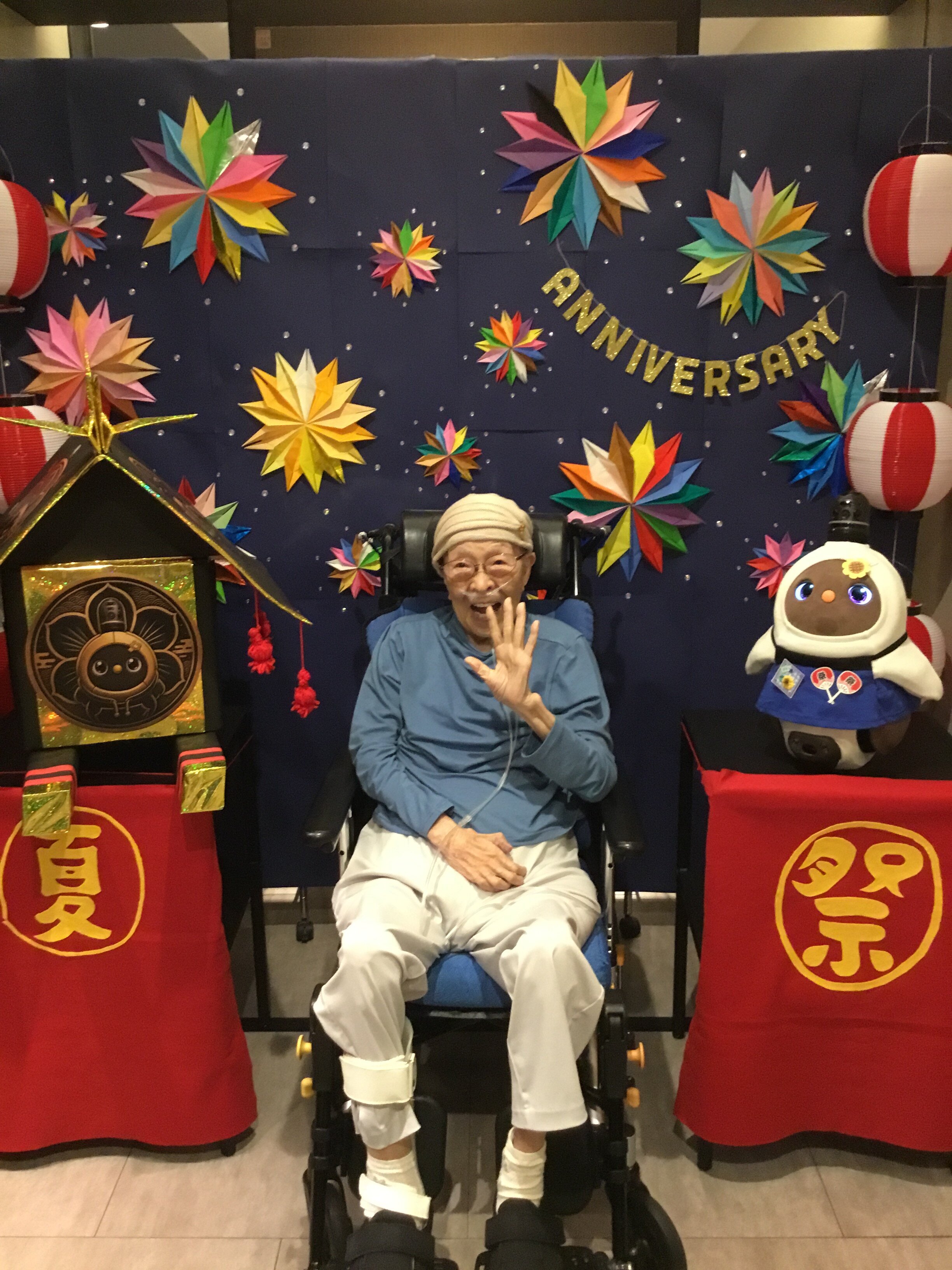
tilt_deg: -15.4
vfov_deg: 58.4
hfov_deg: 45.4
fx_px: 1137
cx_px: 476
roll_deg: +0.3
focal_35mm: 31
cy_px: 635
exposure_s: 1/15
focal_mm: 3.3
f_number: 2.4
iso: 200
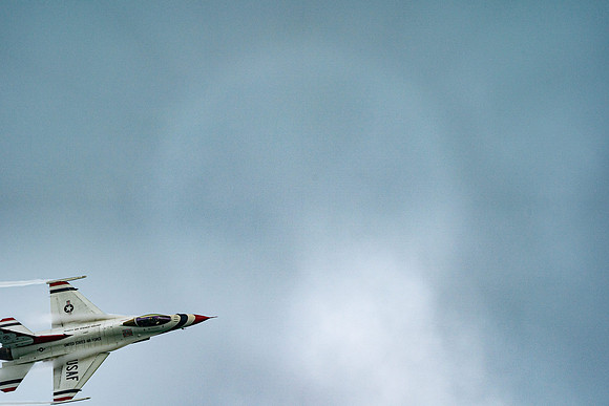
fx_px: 6768
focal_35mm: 400
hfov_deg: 5.2
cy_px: 203
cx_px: 305
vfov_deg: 3.4
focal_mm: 400
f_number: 9
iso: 640
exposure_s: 1/1250
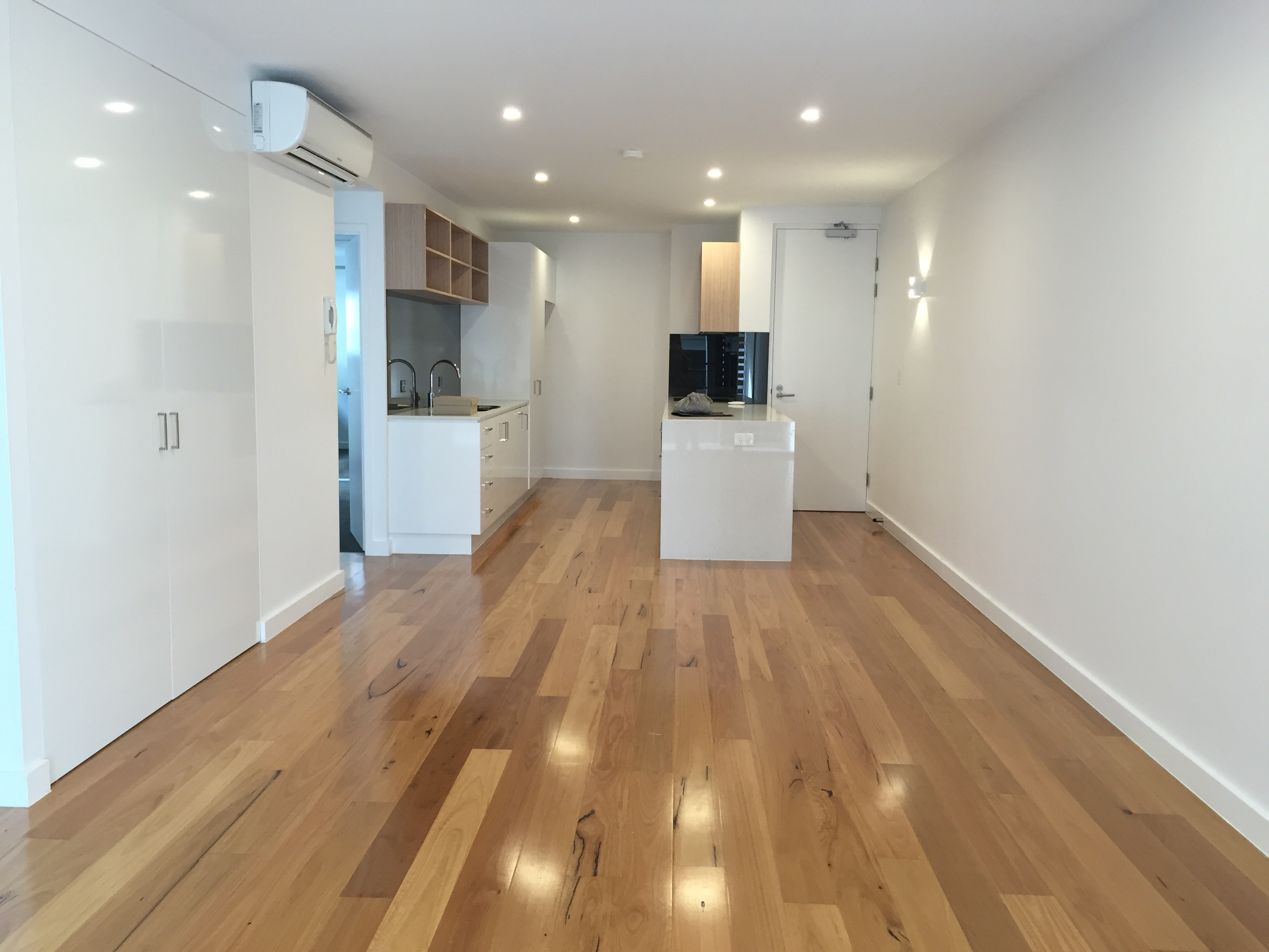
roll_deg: -1.5
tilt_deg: -8.4
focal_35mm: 29
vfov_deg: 48.2
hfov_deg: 61.7
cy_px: 476
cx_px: 634
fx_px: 1063
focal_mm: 4.15
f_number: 2.2
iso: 40
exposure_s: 1/33
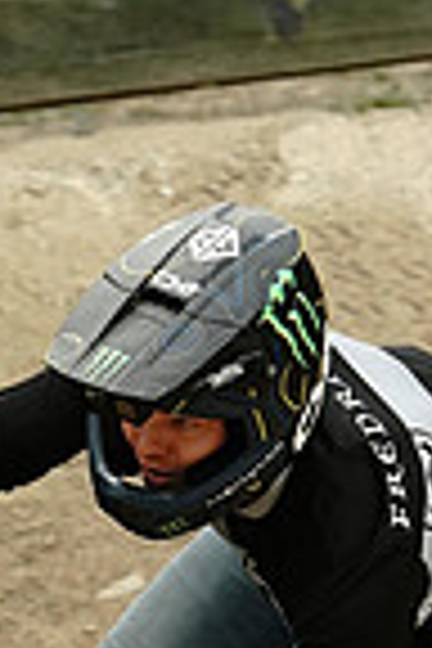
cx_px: -36
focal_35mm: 1876
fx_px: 33765
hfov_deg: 0.7
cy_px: 742
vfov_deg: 1.1
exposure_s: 1/2000
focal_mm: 600
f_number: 4
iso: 3200
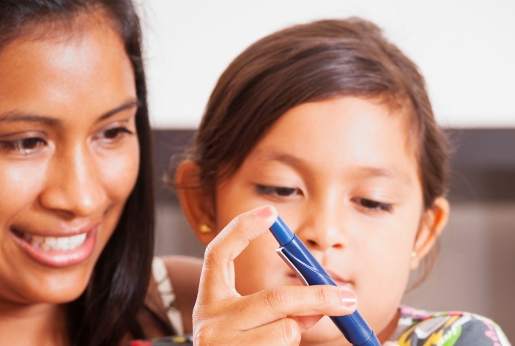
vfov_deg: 5.8
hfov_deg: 8.6
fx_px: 3426
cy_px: 289
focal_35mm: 239
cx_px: 336
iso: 200
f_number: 6.3
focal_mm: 140
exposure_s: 1/40
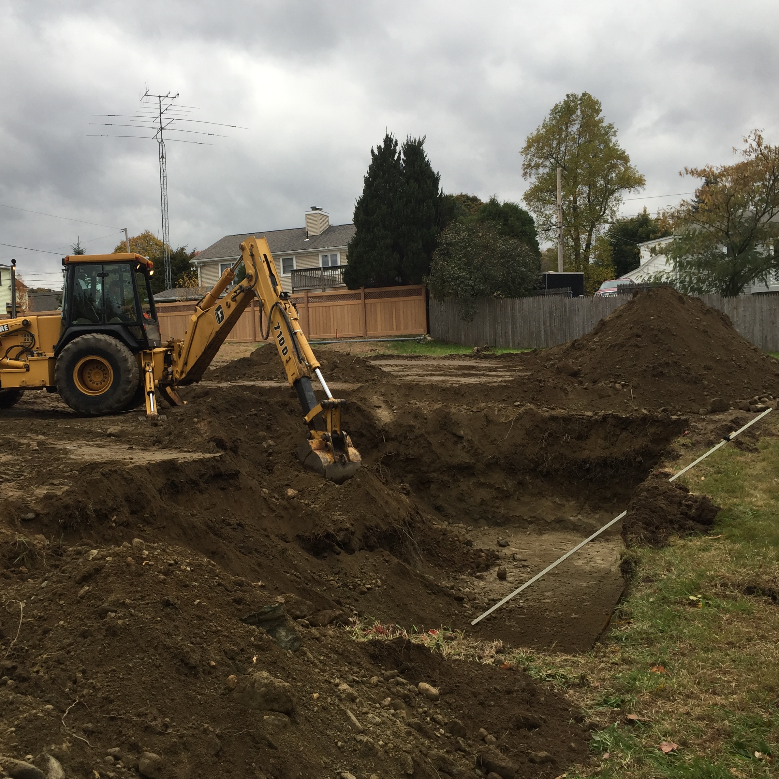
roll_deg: +0.9
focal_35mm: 35
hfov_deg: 46.9
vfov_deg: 47.2
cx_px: 301
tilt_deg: +0.2
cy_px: 395
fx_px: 891
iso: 32
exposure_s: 1/293
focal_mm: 4.15
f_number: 2.2
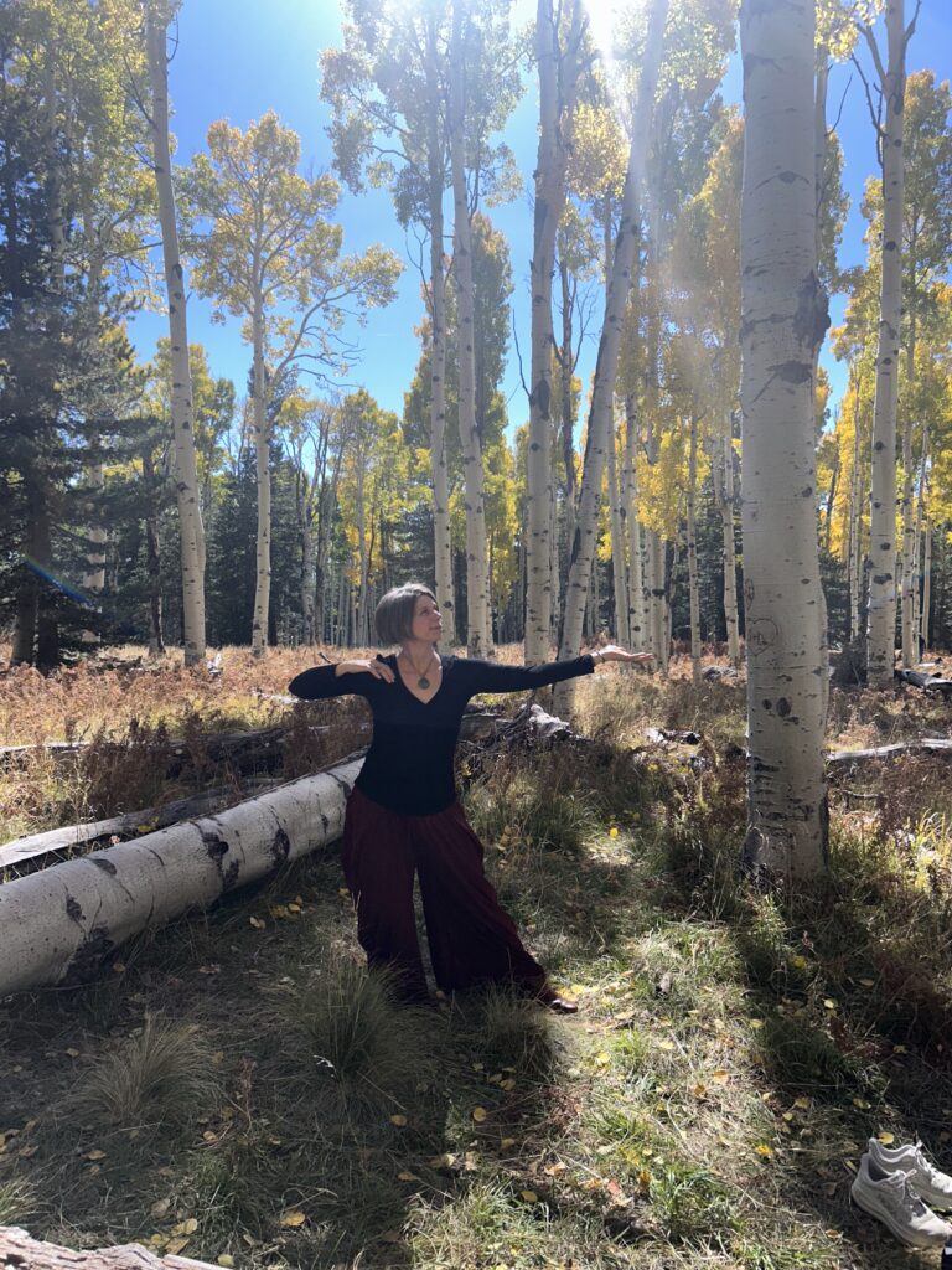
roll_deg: +0.6
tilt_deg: -5.7
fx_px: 953
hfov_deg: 53.1
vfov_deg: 67.3
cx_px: 476
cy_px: 635
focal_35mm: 26
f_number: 1.5
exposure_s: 1/2457
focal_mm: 5.7
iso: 40
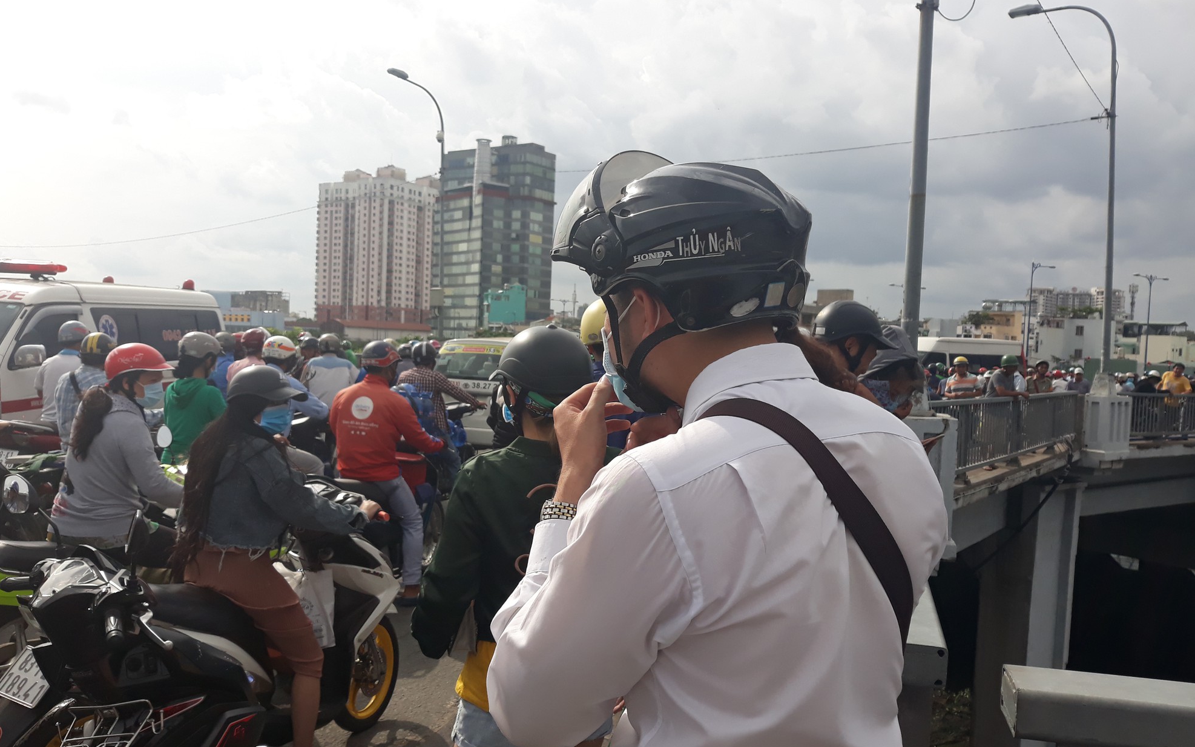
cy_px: 399
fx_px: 945
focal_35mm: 29
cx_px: 592
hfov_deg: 64.6
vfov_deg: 43.1
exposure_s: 1/2020
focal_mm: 3.71
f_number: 1.7
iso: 40
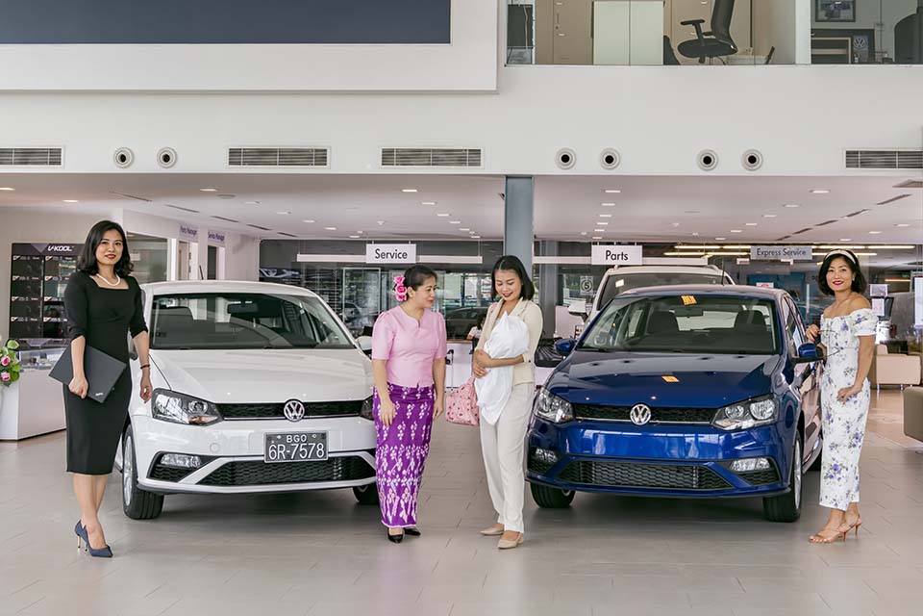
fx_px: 923
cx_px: 462
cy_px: 308
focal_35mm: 36
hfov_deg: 53.1
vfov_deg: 36.9
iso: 1250
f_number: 11
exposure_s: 1/250
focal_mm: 36
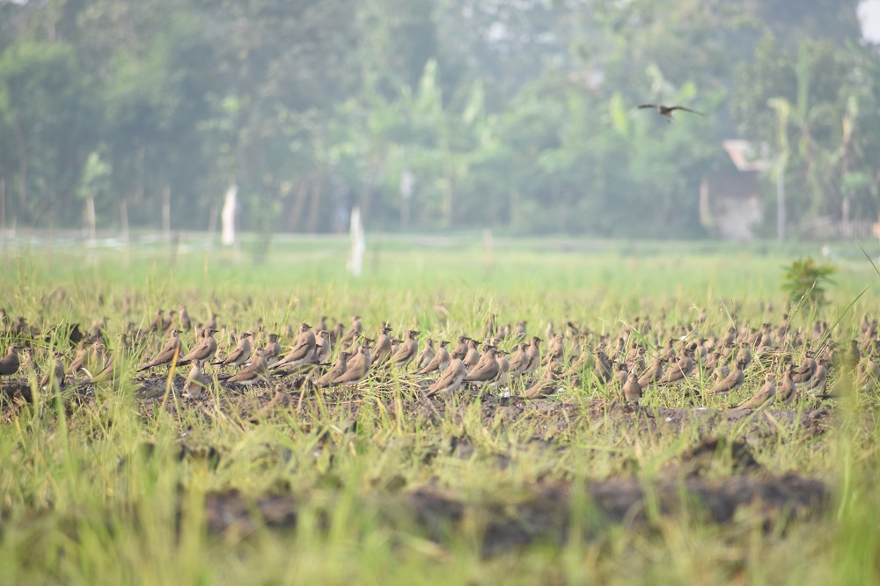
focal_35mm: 450
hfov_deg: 4.6
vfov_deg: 3.1
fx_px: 10996
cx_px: 440
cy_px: 293
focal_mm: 300
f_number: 6.3
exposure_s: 1/500
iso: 400
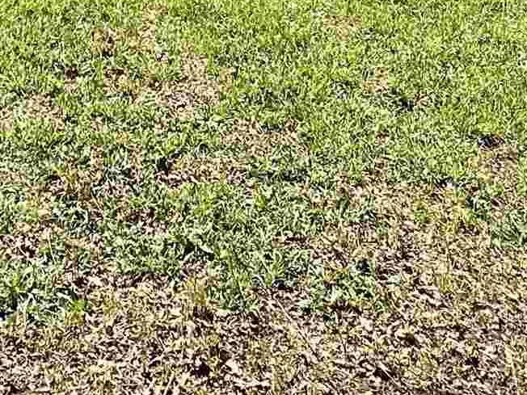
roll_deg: -0.3
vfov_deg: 17.6
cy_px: -334
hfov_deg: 27.5
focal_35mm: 66
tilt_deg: -0.9
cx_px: -13
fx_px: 1005
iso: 40
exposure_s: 1/754
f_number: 2.2
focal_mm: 2.22
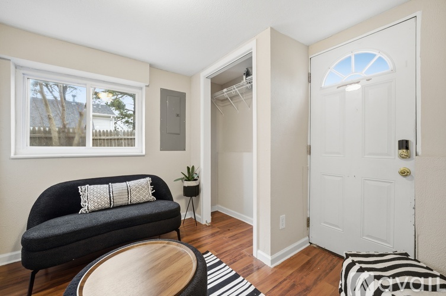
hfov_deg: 106.3
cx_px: 223
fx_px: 167
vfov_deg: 83.1
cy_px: 148
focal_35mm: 14
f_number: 8
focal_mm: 9
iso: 250
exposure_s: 1/40
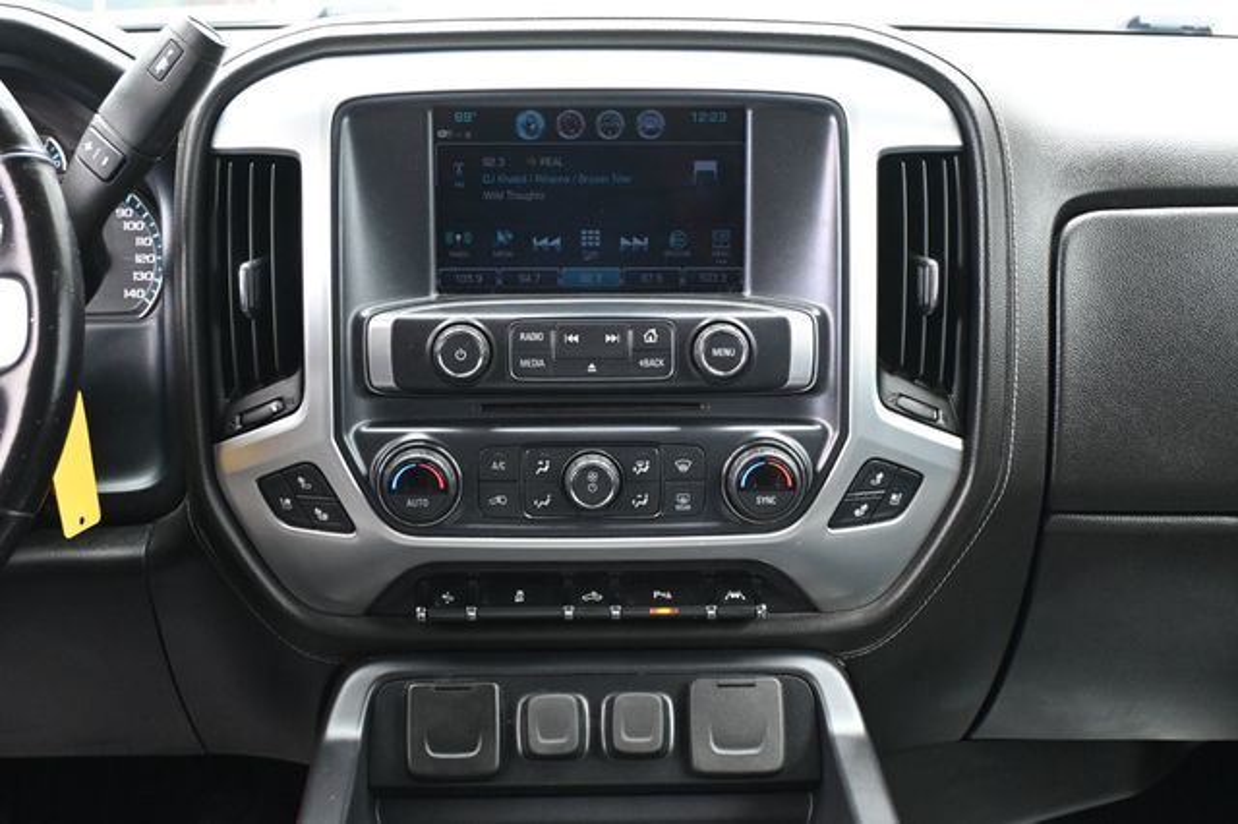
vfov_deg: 25.0
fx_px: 1856
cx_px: 619
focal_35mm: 54
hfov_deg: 36.9
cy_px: 412
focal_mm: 36
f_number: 5.3
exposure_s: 1/125
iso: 2200
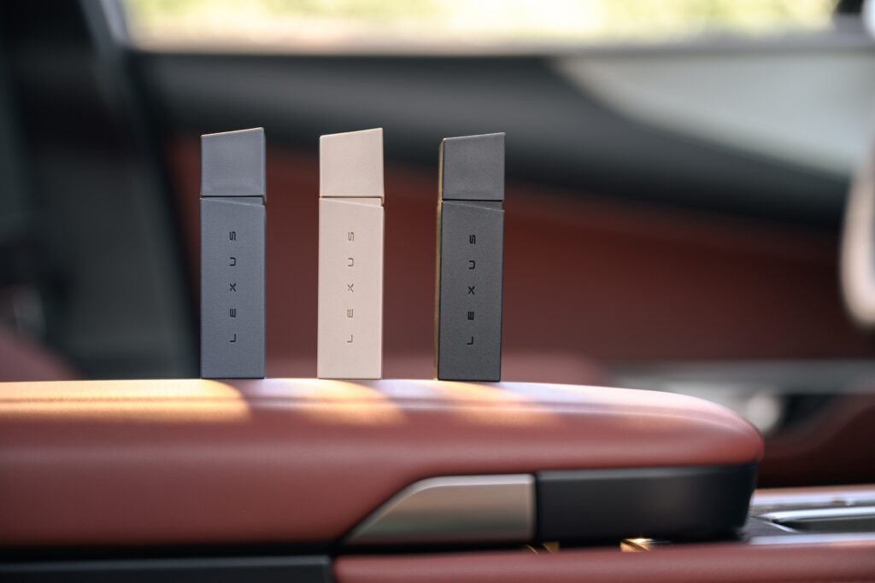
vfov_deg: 19.5
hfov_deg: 28.8
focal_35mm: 70
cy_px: 292
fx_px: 1702
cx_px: 438
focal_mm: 70
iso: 160
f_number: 3.5
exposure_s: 1/80
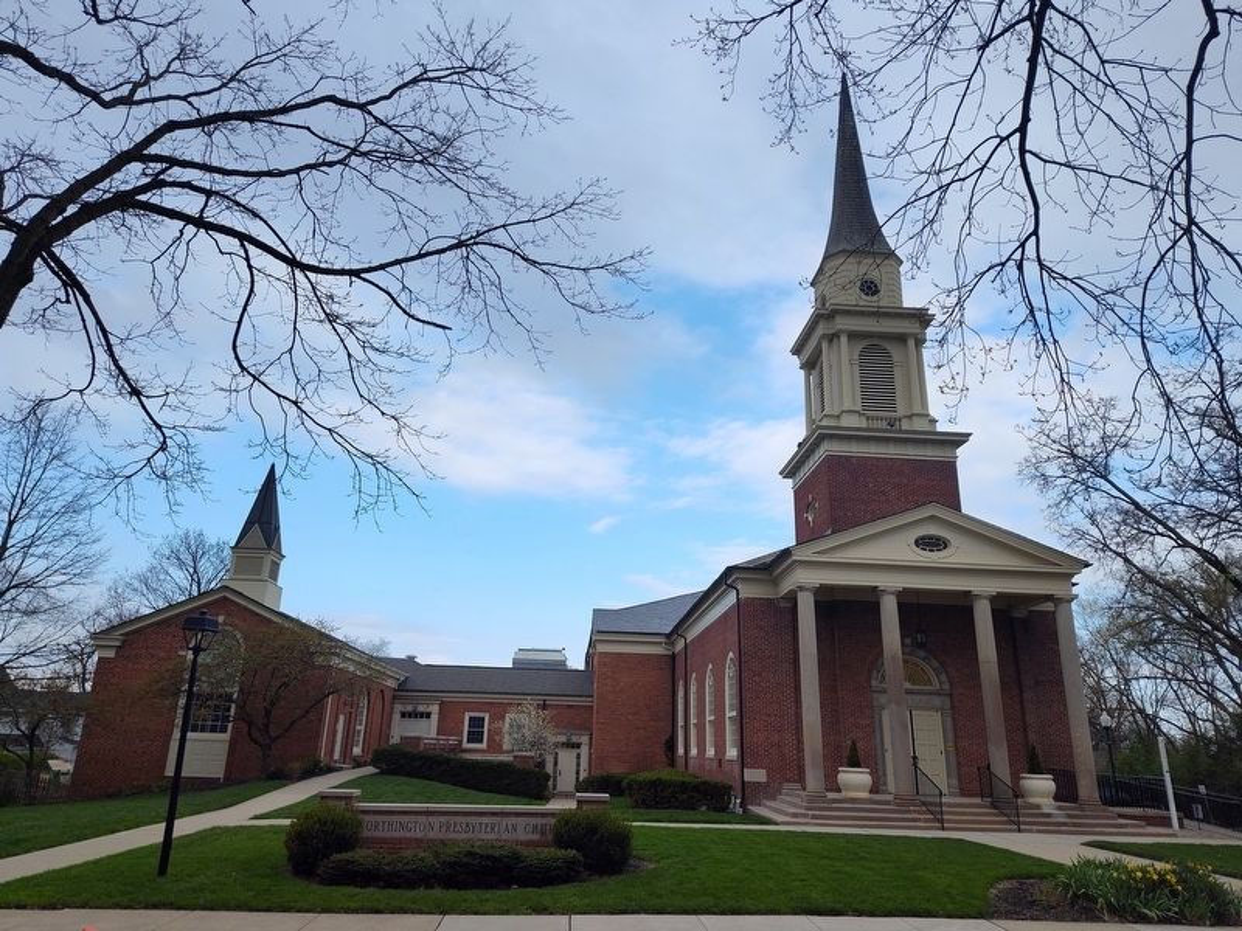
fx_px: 825
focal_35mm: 23
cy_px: 466
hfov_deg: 73.9
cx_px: 621
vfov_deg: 58.9
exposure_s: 1/787
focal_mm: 5.56
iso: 100
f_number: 1.8
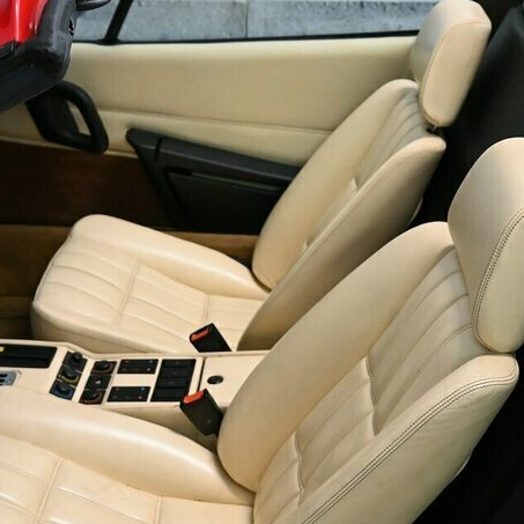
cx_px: 221
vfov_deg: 31.4
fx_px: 925
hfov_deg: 31.6
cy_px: 339
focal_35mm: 54
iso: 1600
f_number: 3.5
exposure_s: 1/125
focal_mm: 16
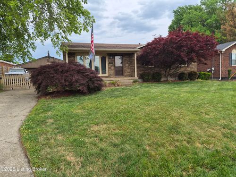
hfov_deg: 73.9
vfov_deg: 58.9
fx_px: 157
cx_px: 118
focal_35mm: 23
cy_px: 88
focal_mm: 5.4
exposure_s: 1/1568
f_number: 1.8
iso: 80
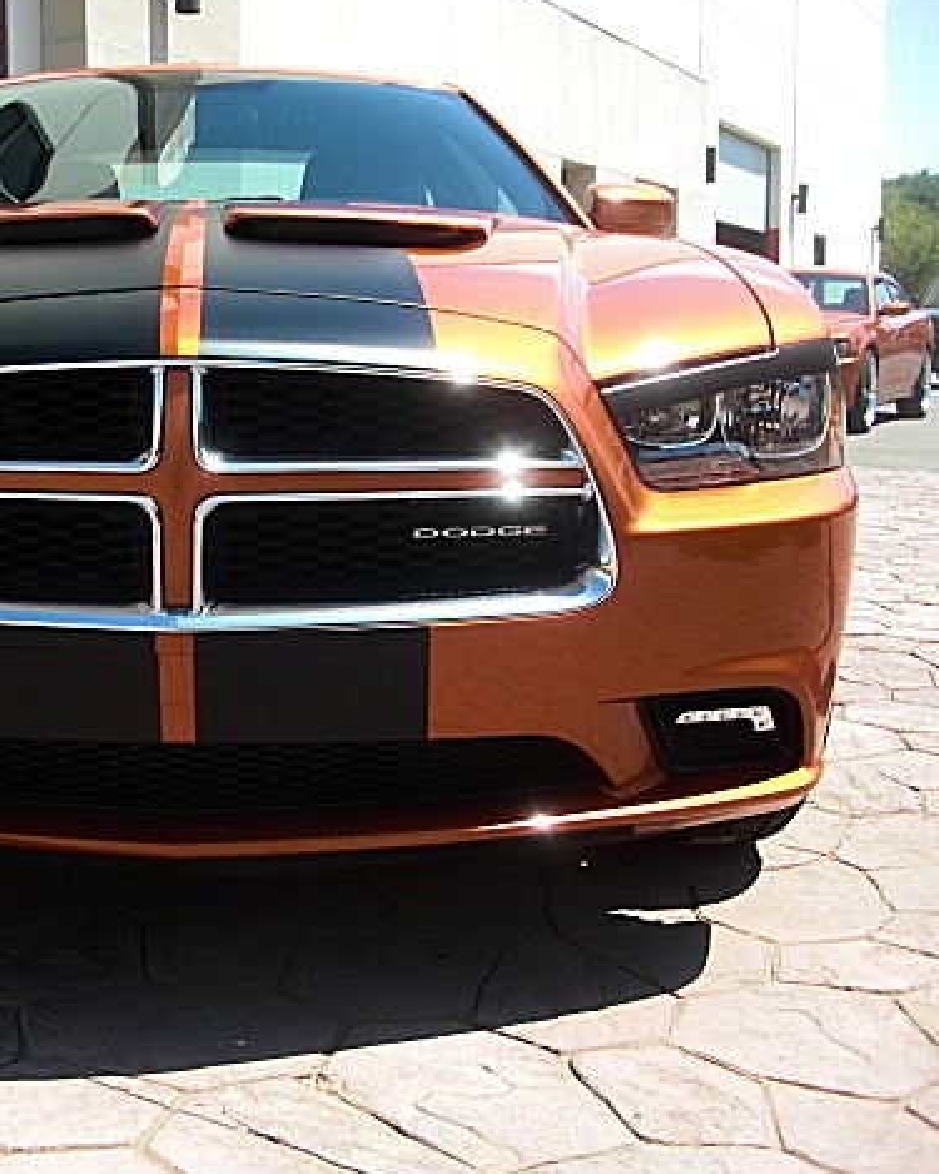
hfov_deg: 30.7
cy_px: 586
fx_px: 1668
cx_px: 198
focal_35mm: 48
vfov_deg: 38.8
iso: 50
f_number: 2.8
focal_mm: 6.3
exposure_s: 1/500
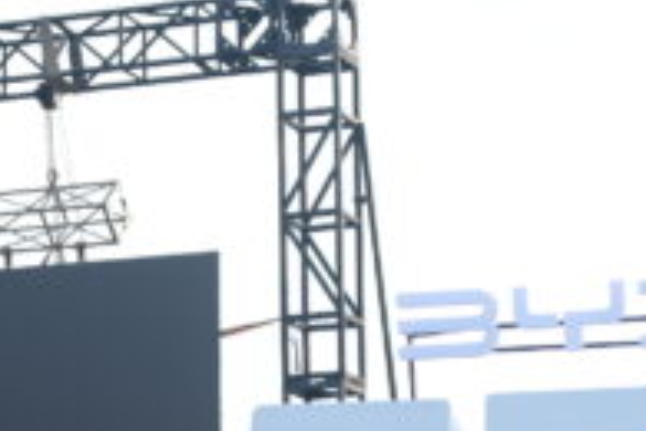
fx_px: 2476
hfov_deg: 14.8
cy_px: 582
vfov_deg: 9.7
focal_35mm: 138
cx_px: 421
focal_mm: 35
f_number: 2
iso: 100
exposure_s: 1/800
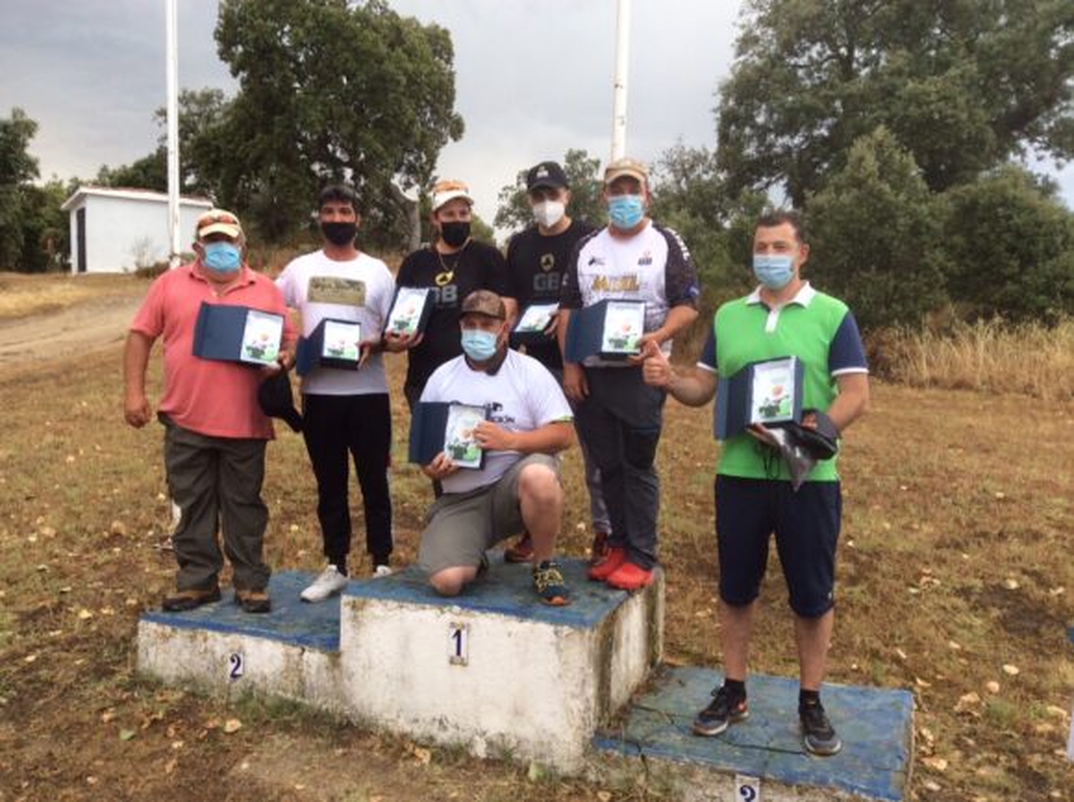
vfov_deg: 42.8
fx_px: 1022
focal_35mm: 33
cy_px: 401
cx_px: 537
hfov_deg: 55.4
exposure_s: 1/201
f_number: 2.4
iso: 32
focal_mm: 3.3
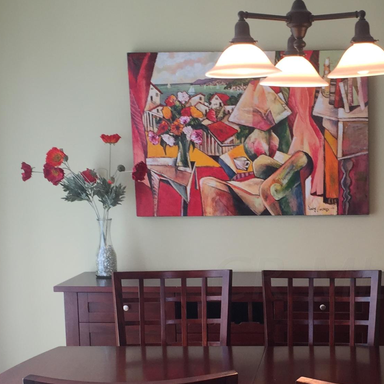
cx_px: 314
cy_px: 278
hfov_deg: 24.6
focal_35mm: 69
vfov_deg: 24.8
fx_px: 866
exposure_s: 1/60
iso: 32
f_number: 2.2
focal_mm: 4.15
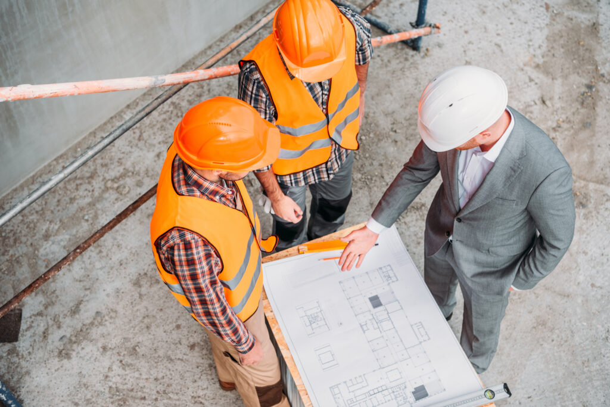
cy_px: 204
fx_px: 813
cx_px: 305
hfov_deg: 41.1
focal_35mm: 48
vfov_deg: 28.1
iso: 200
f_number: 3.5
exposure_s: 1/800
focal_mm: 48
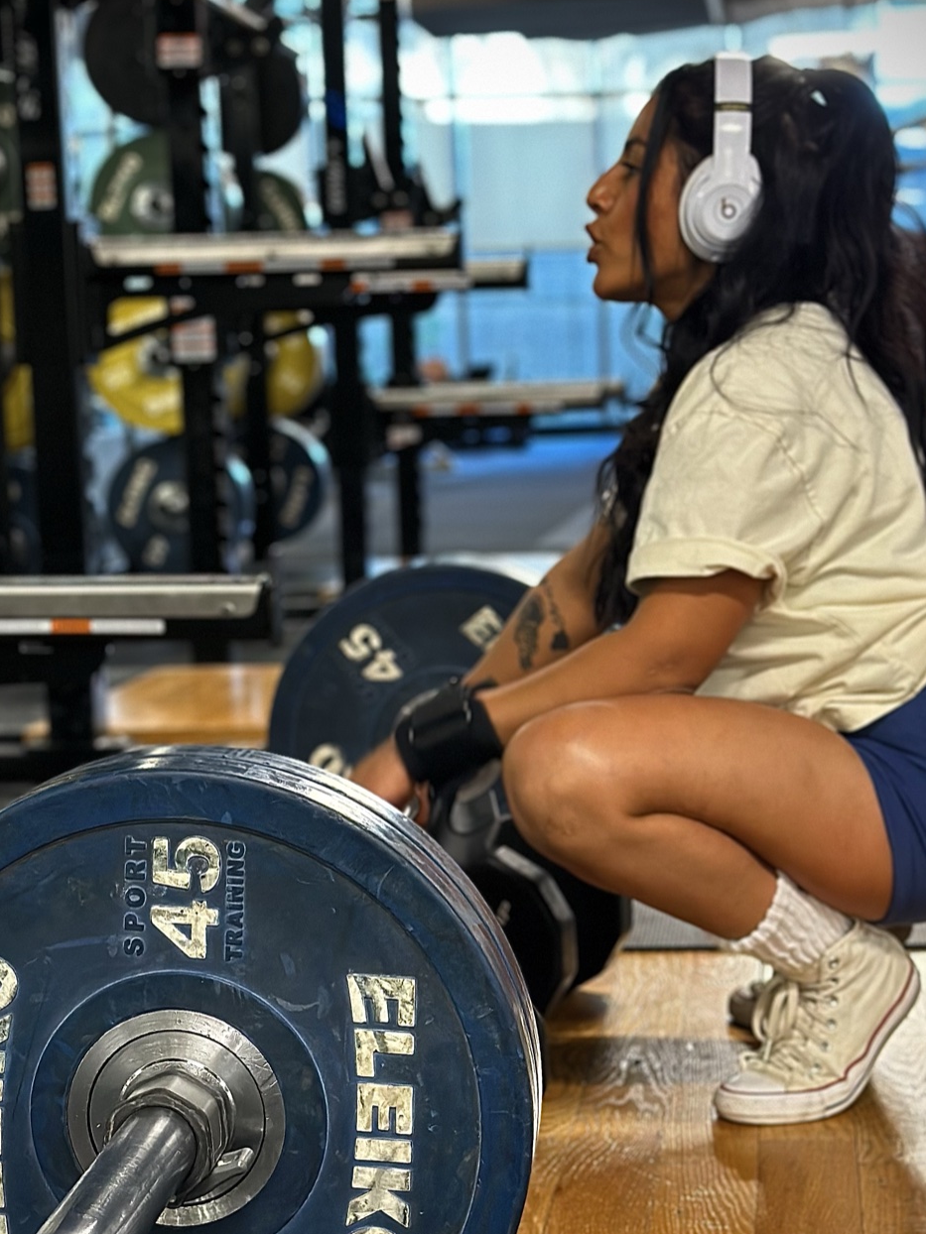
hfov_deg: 20.4
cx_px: 424
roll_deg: +1.0
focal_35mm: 72
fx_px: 2568
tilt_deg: -7.0
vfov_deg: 27.0
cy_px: 682
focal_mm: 6.86
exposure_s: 1/40
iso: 320
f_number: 1.78
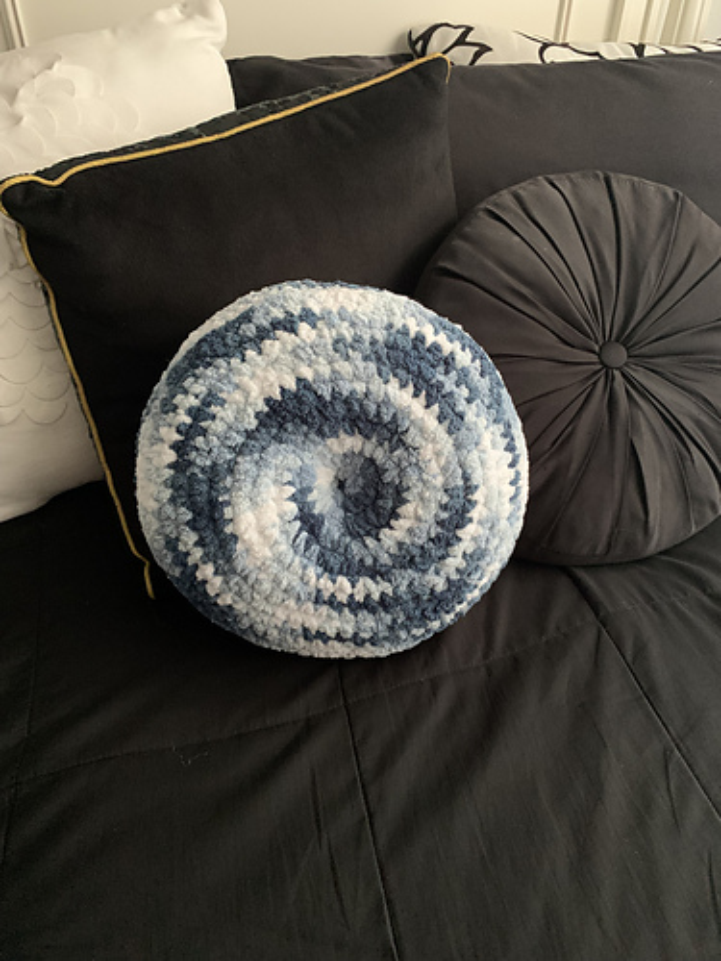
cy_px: 480
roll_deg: -0.3
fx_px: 722
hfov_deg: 53.1
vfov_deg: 67.3
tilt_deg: -36.6
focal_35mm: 26
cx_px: 360
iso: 640
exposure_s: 1/30
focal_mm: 4.25
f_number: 1.8
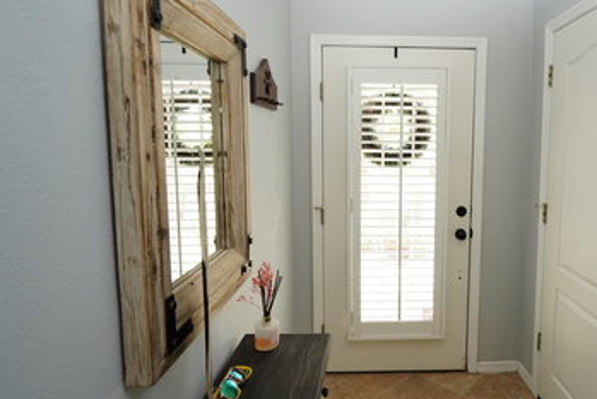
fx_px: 365
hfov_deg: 76.3
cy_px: 178
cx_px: 393
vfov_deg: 57.1
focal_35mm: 22
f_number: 4
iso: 1000
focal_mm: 16
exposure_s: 1/125
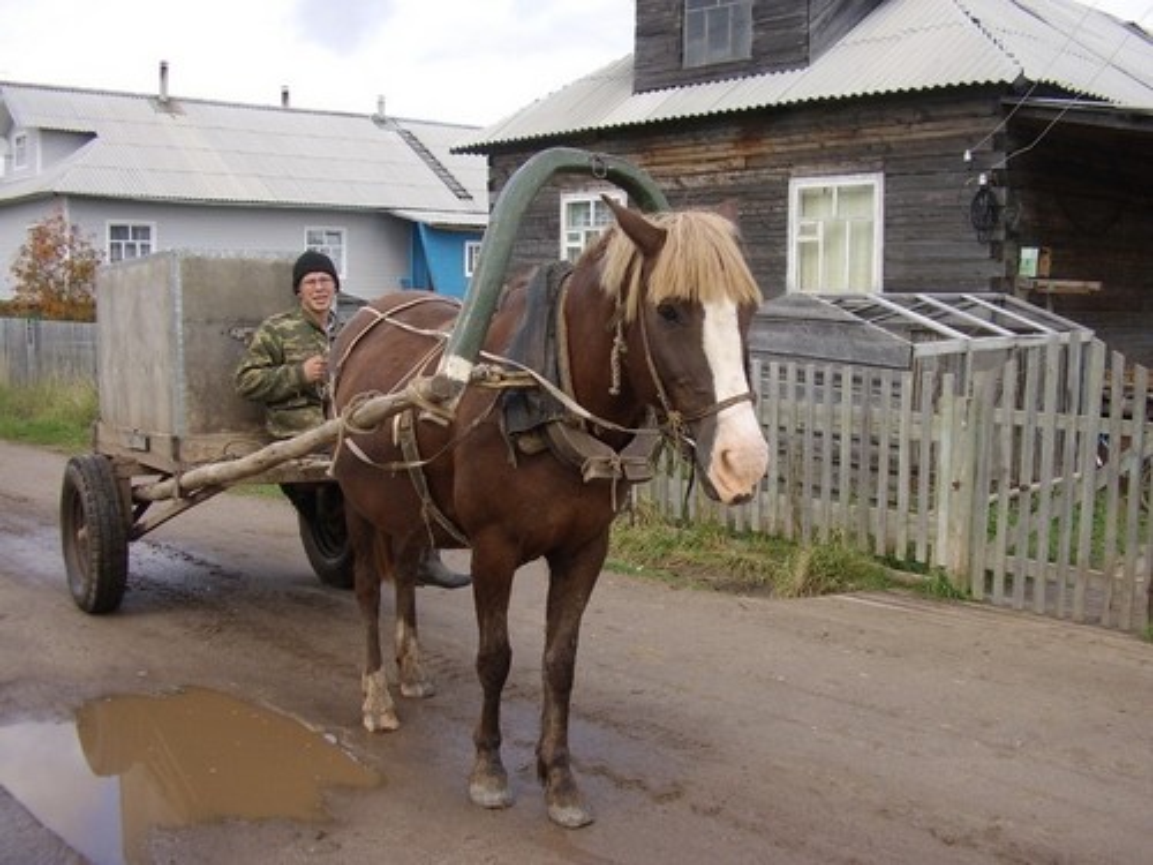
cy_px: 432
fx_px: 999
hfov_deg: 60.0
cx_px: 576
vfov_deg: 46.8
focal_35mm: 30
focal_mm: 5.8
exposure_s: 1/272
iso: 71
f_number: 2.9
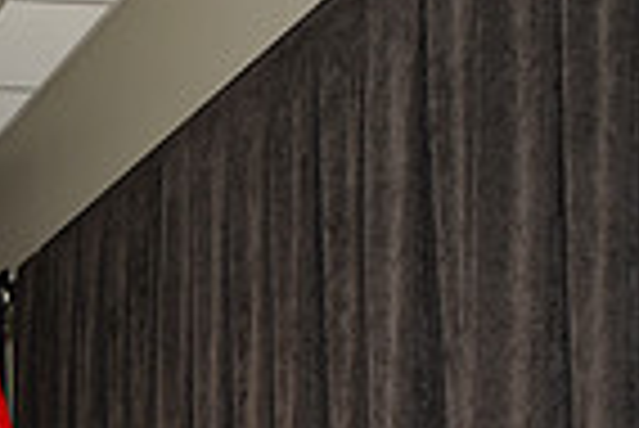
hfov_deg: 17.4
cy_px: 809
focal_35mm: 98
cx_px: -464
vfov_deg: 12.6
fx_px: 1741
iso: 200
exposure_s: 1/60
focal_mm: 24
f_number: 5
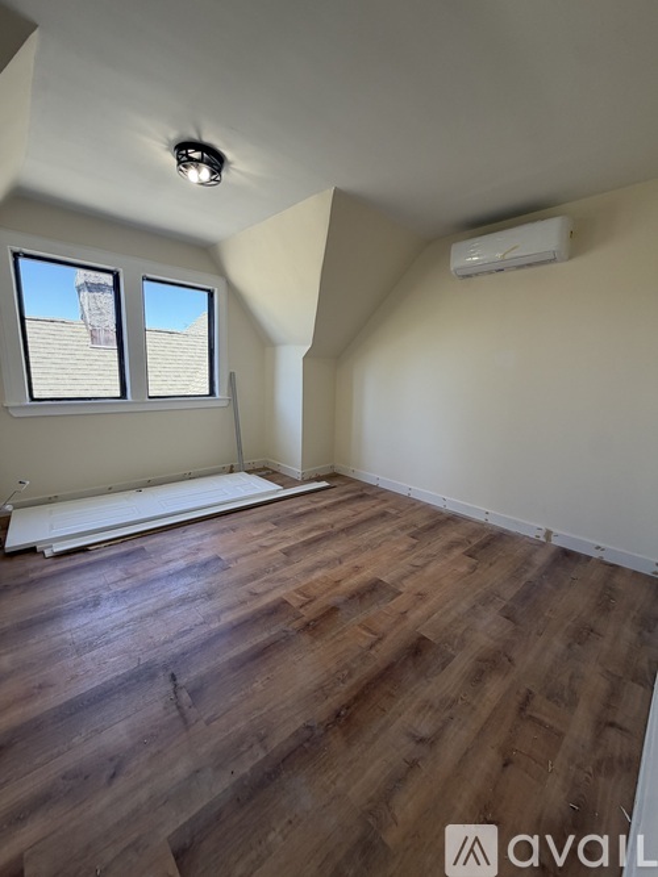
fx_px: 355
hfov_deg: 85.7
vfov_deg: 102.1
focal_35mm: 14
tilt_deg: -11.5
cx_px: 329
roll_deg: -2.1
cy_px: 438
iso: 80
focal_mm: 2.22
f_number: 2.2
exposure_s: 1/121
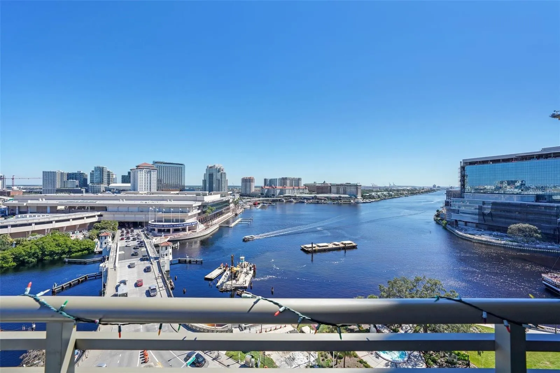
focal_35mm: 14
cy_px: 186
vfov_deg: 81.2
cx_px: 280
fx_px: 218
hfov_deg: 104.3
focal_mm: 14
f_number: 8
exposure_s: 1/500
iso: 400
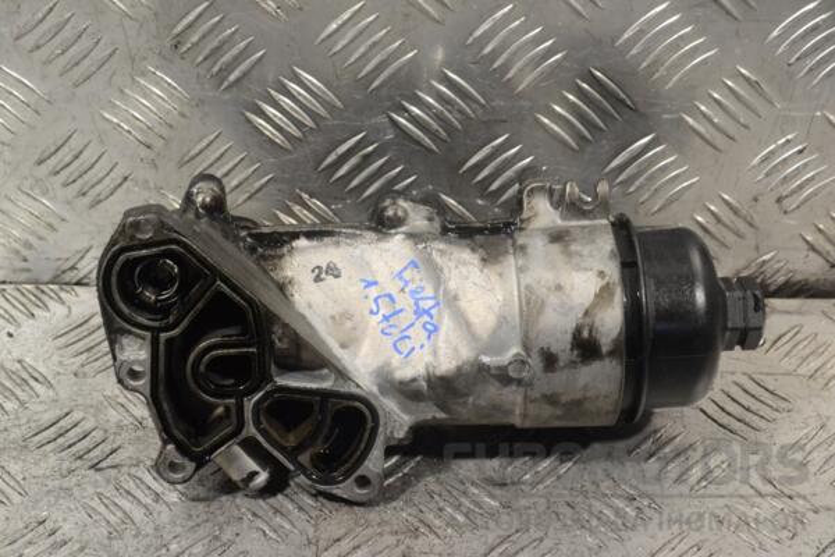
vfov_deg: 18.9
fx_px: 1670
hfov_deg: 28.1
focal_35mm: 72
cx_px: 418
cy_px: 278
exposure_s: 1/320
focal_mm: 48
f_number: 9
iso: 3200
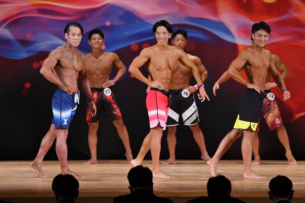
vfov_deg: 6.1
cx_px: 152
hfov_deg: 9.2
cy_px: 102
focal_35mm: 225
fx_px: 1905
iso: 3200
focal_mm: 150
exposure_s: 1/400
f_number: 5.6
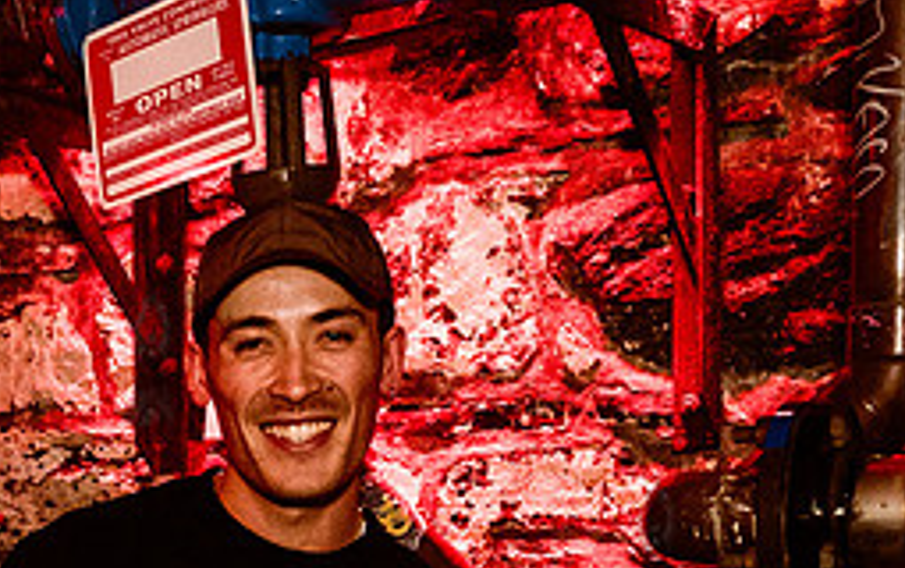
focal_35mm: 79
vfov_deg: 16.1
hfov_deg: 24.2
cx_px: -124
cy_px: 625
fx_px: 1951
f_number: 4
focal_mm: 27
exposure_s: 1/320
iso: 12800
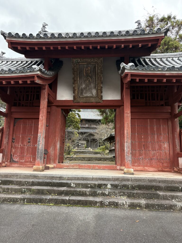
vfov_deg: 67.3
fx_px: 182
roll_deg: -1.5
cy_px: 122
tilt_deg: +11.6
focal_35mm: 26
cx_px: 91
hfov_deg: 53.1
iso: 125
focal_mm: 5.96
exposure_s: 1/129
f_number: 1.6
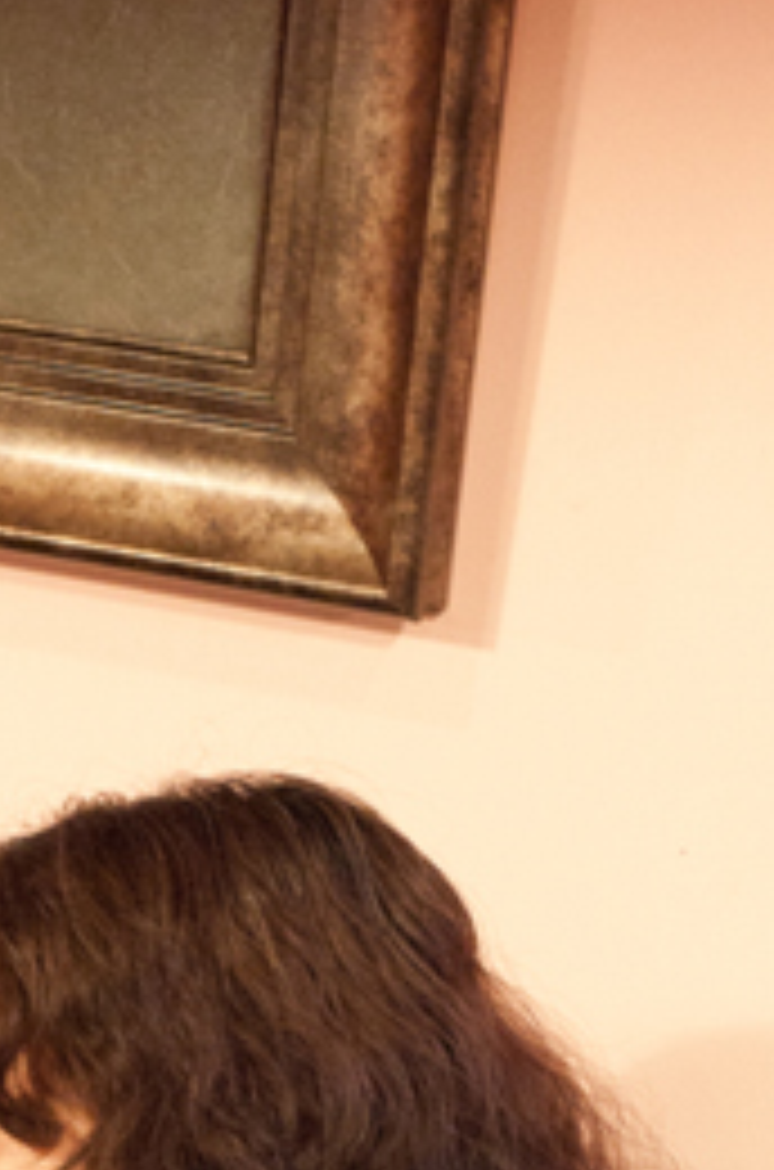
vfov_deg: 16.3
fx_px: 3988
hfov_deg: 11.0
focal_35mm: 123
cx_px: 45
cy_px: 1220
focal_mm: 50
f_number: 8
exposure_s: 1/30
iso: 6400
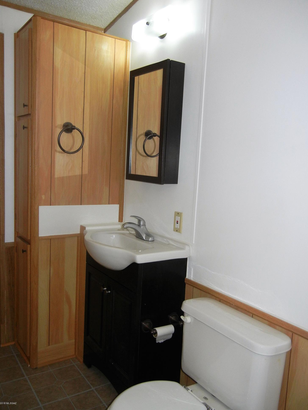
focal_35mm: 31
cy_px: 205
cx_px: 155
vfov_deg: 58.3
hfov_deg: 45.5
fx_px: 368
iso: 200
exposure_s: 1/30
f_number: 3.5
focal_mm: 5.4
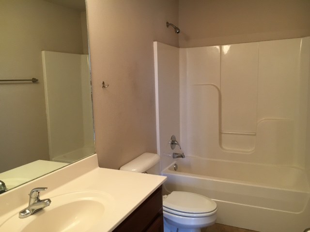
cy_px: 116
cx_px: 155
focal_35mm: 29
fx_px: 260
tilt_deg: -7.4
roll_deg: +2.5
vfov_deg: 48.2
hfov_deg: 61.7
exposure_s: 1/30
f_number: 2.2
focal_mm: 4.15
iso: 80
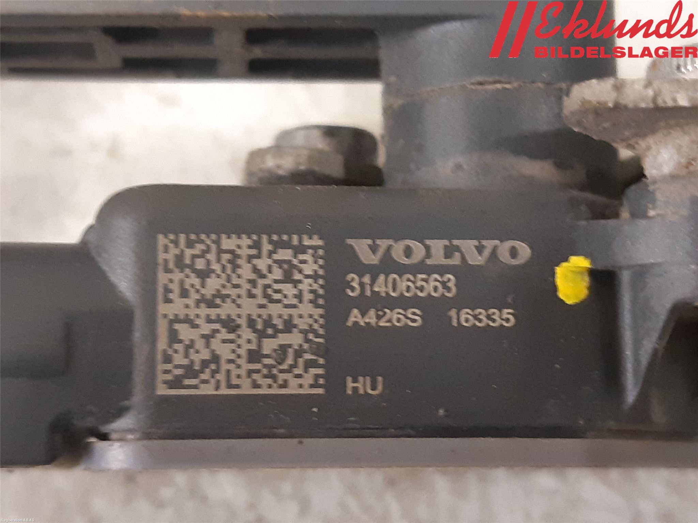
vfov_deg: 53.1
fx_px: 524
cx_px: 349
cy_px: 262
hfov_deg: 67.3
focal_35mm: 26
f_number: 1.7
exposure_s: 1/25
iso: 320
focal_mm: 3.93
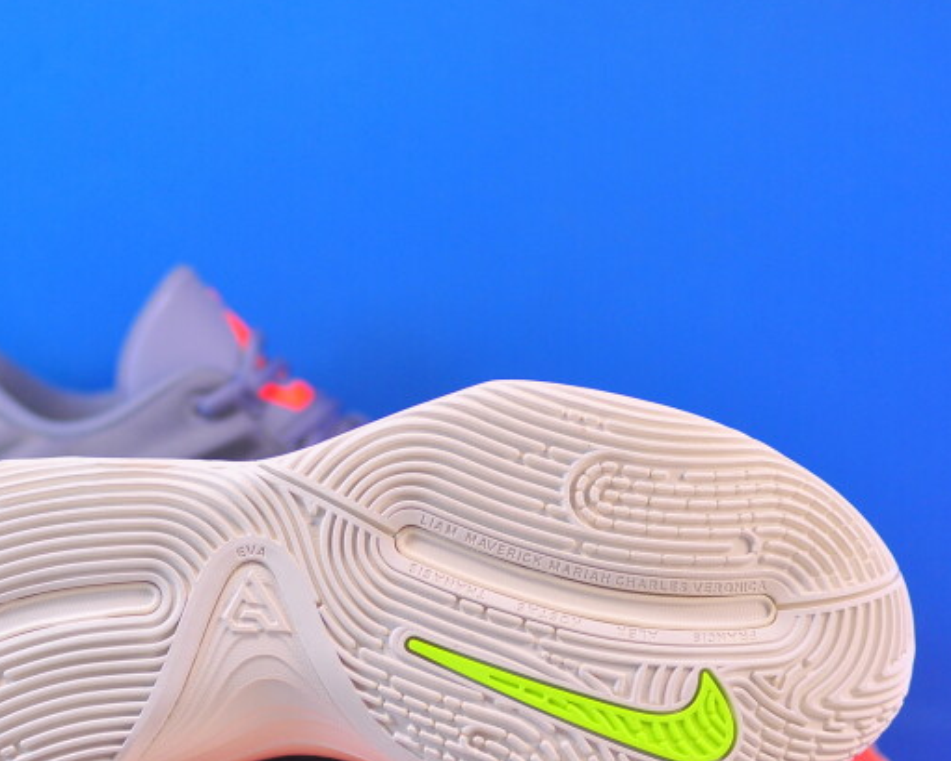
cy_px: 423
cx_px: 316
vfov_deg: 14.0
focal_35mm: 110
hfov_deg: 17.4
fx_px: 3097
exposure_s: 1/320
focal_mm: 50
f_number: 2.2
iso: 250
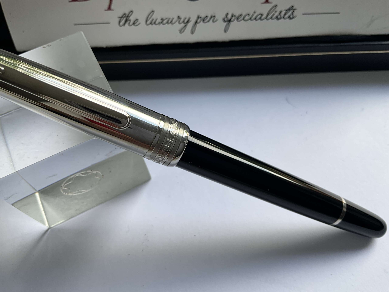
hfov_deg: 61.7
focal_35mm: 29
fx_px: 326
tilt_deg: -62.5
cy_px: 146
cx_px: 194
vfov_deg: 48.2
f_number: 1.8
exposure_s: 1/122
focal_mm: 3
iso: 25
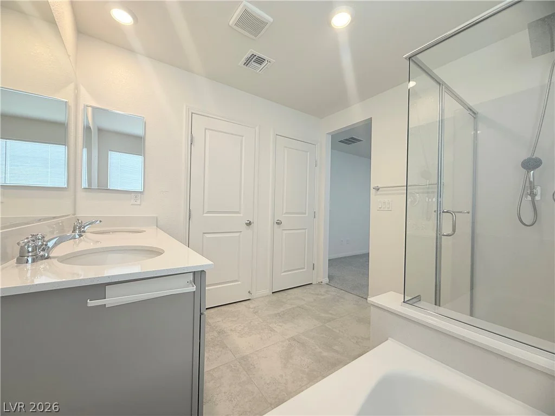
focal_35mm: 14
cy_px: 208
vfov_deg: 85.7
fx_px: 224
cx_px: 278
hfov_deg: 102.1
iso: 100
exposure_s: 1/120
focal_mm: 2.22
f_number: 2.2
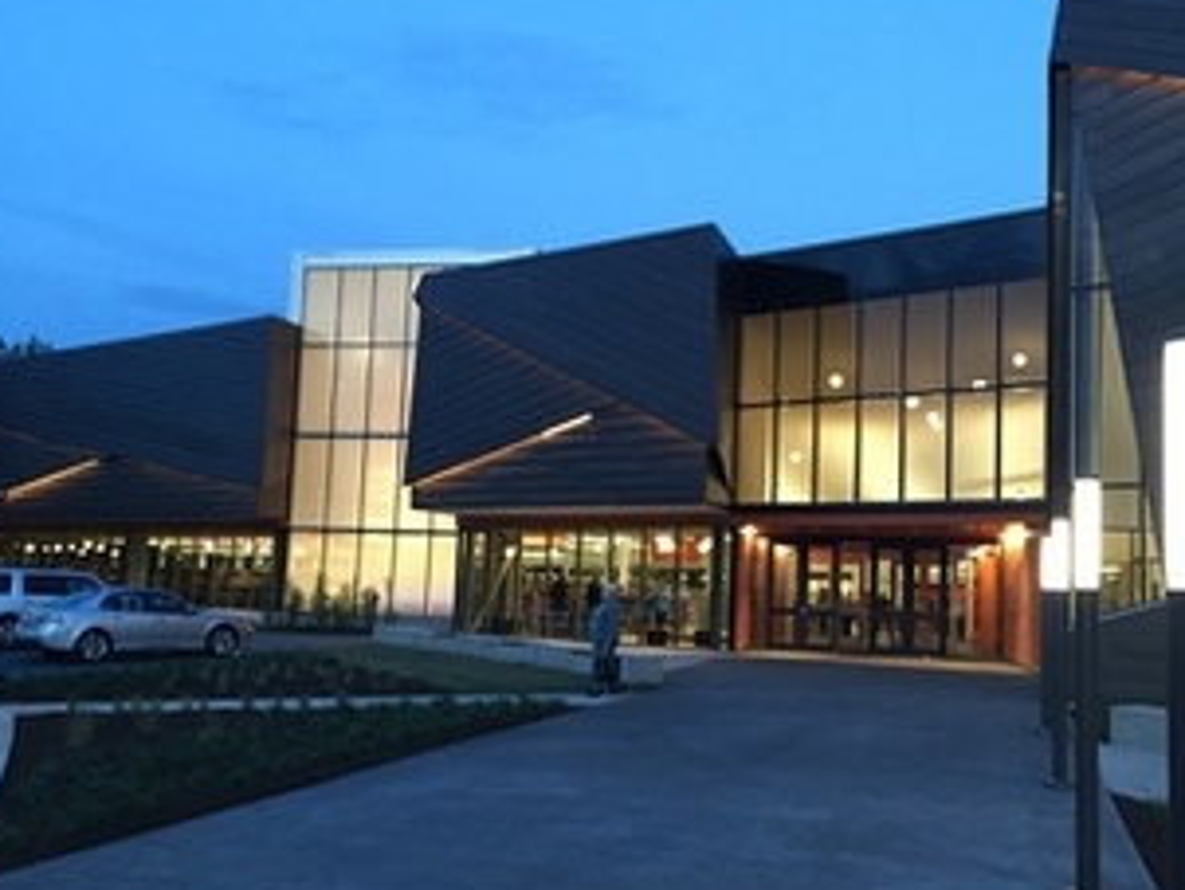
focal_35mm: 38
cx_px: 718
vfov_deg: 37.8
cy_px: 461
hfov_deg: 48.6
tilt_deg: +4.3
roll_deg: -2.9
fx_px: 1302
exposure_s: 1/30
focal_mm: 4.15
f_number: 2.2
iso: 125
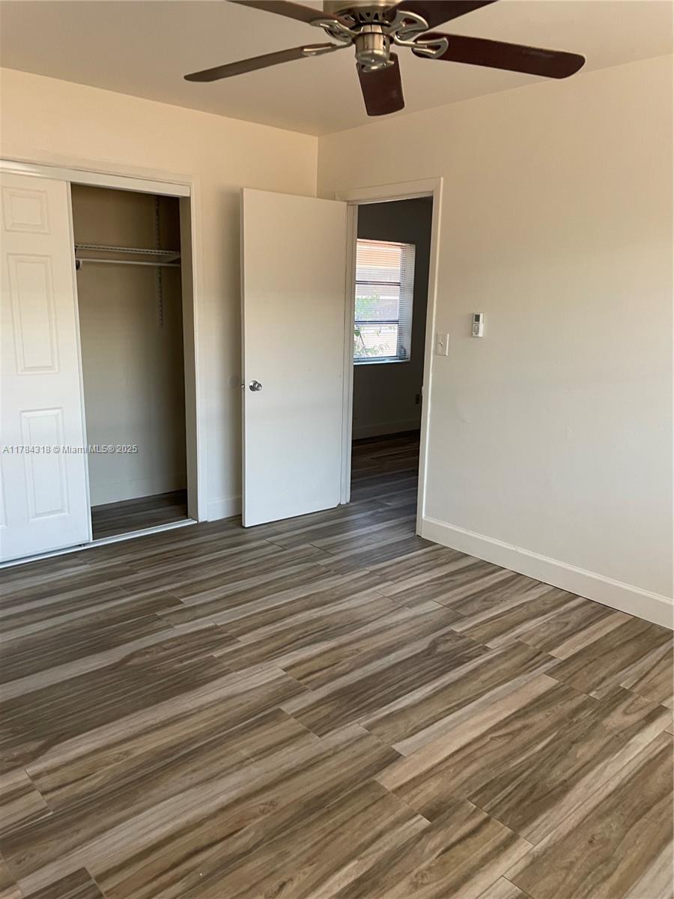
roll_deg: -1.3
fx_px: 675
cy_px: 450
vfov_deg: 67.3
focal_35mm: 26
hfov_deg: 53.1
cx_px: 337
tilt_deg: -10.9
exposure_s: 1/76
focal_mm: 4.2
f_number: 1.6
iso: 125
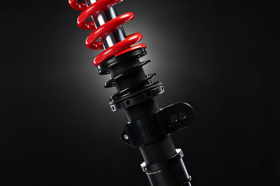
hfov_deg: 39.6
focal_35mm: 50
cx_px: 140
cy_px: 93
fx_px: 389
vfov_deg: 27.0
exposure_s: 1/100
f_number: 5
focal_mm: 50
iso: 400
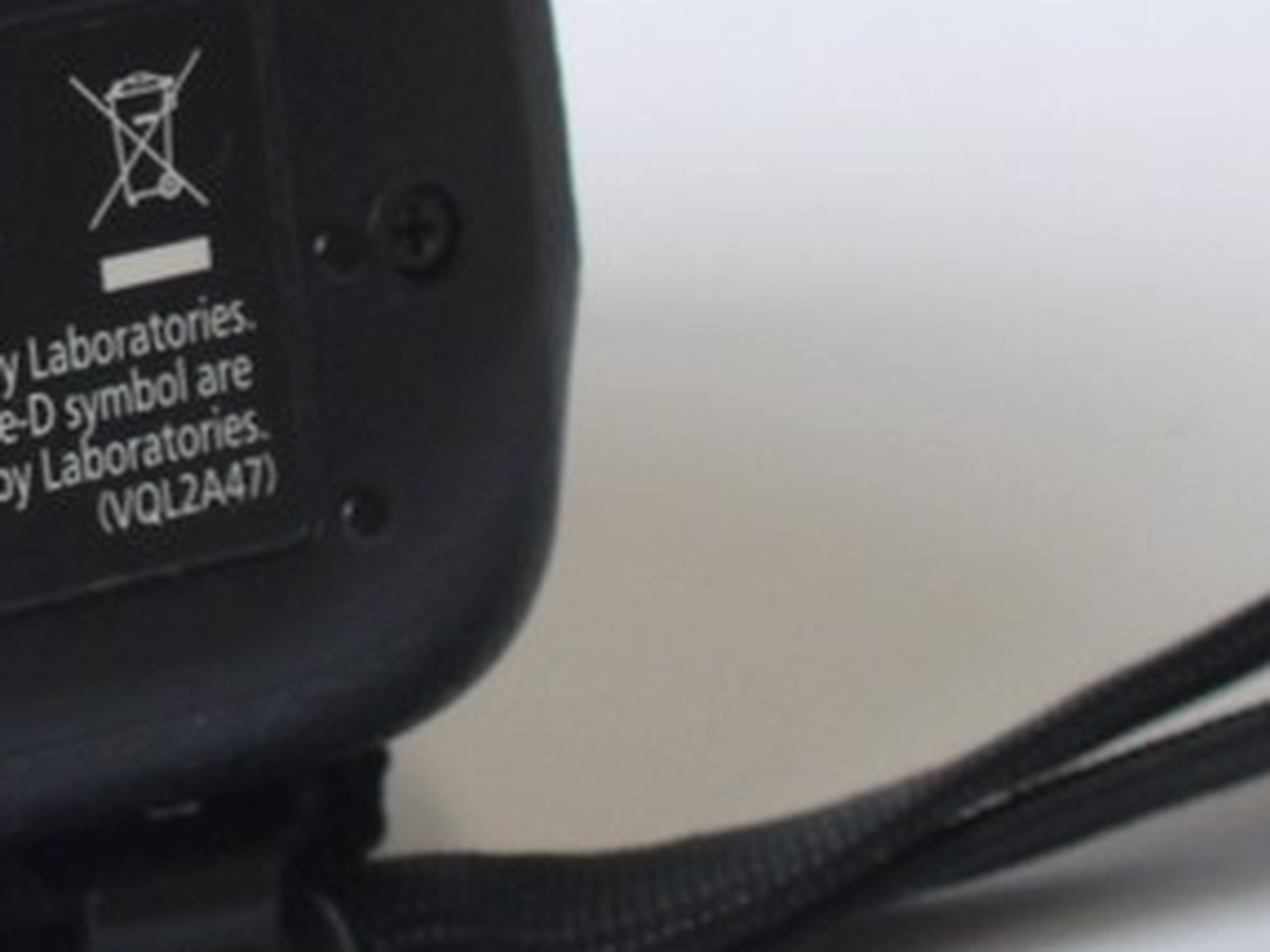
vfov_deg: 5.9
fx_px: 9205
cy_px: 204
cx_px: -872
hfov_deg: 7.7
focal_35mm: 251
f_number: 7.1
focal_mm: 30
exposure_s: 1/25
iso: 400
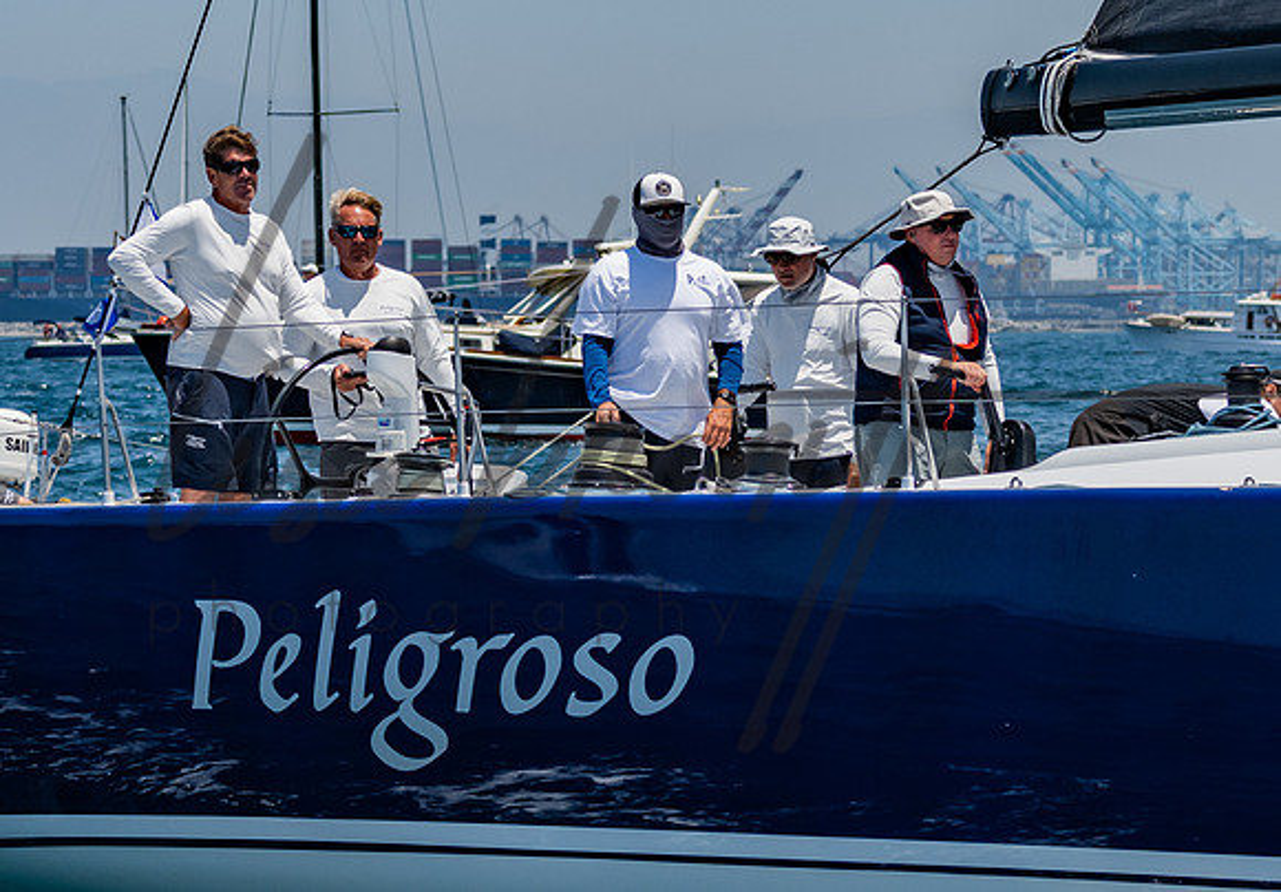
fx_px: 10039
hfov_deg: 7.3
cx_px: 775
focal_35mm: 278
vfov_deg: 5.1
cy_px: 275
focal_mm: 110
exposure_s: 1/1600
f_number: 5.6
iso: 320
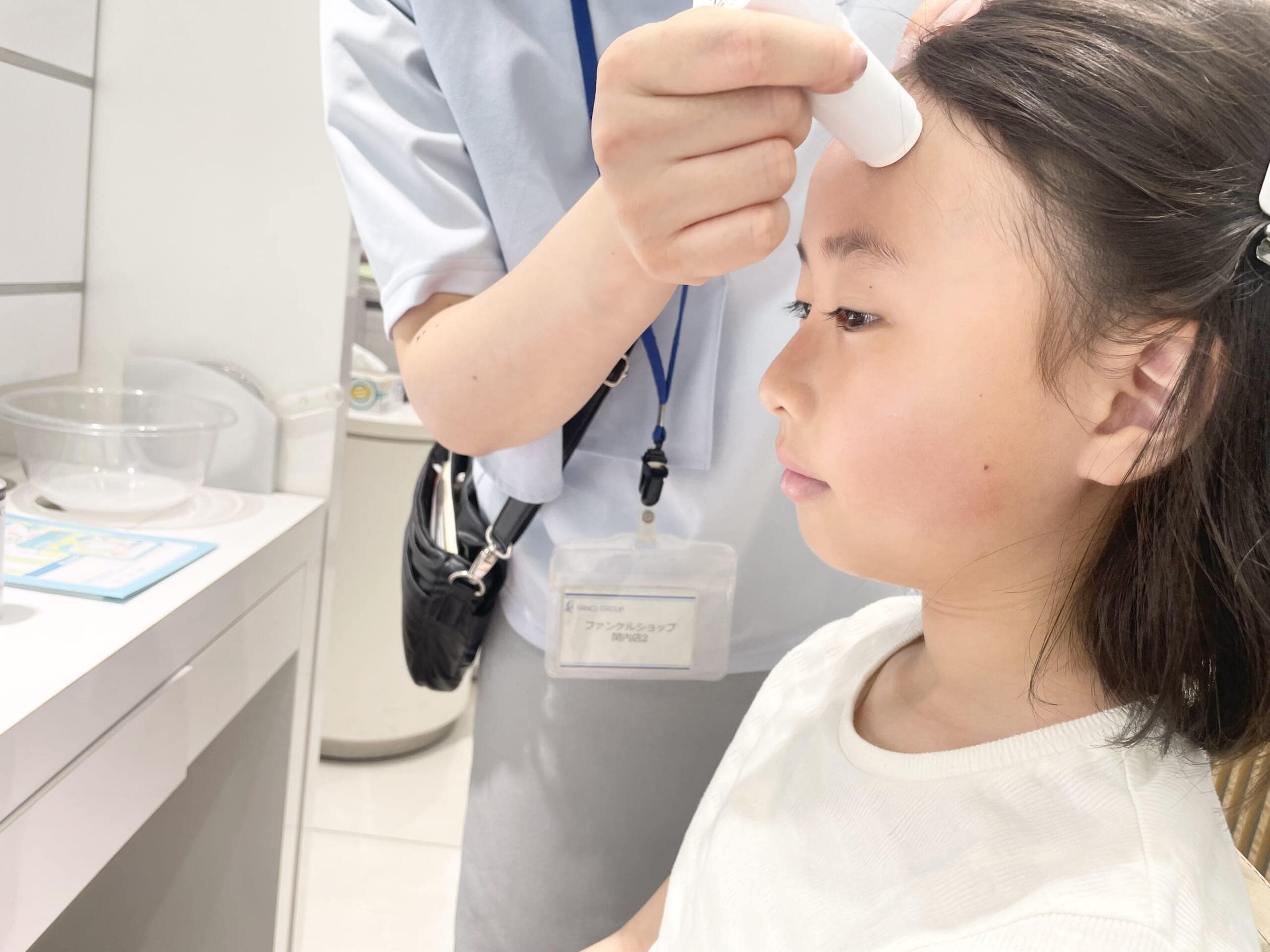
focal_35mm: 26
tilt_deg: -11.0
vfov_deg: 53.1
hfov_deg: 67.3
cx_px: 635
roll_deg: -7.9
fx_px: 954
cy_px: 476
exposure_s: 1/100
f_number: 1.6
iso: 32
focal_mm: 4.2
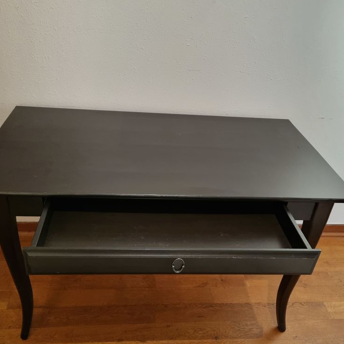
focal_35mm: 31
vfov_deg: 52.5
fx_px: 349
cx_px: 167
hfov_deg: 52.5
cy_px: 171
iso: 640
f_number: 1.8
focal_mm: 5.4
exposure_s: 1/33
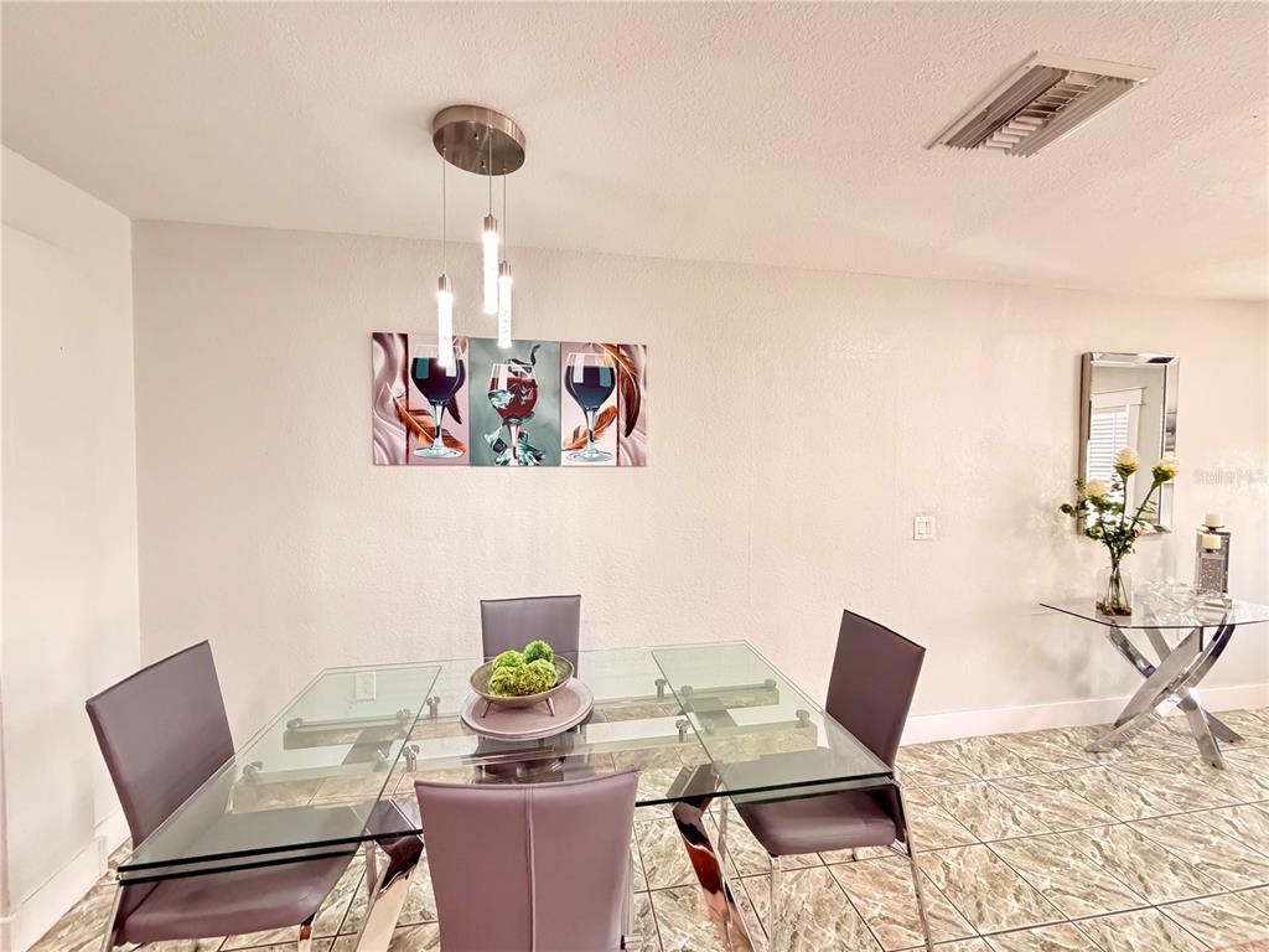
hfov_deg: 102.1
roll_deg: +0.4
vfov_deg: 85.7
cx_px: 634
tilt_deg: -2.6
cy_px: 476
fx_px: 513
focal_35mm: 14
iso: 800
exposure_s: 1/60
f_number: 2.2
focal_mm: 2.22
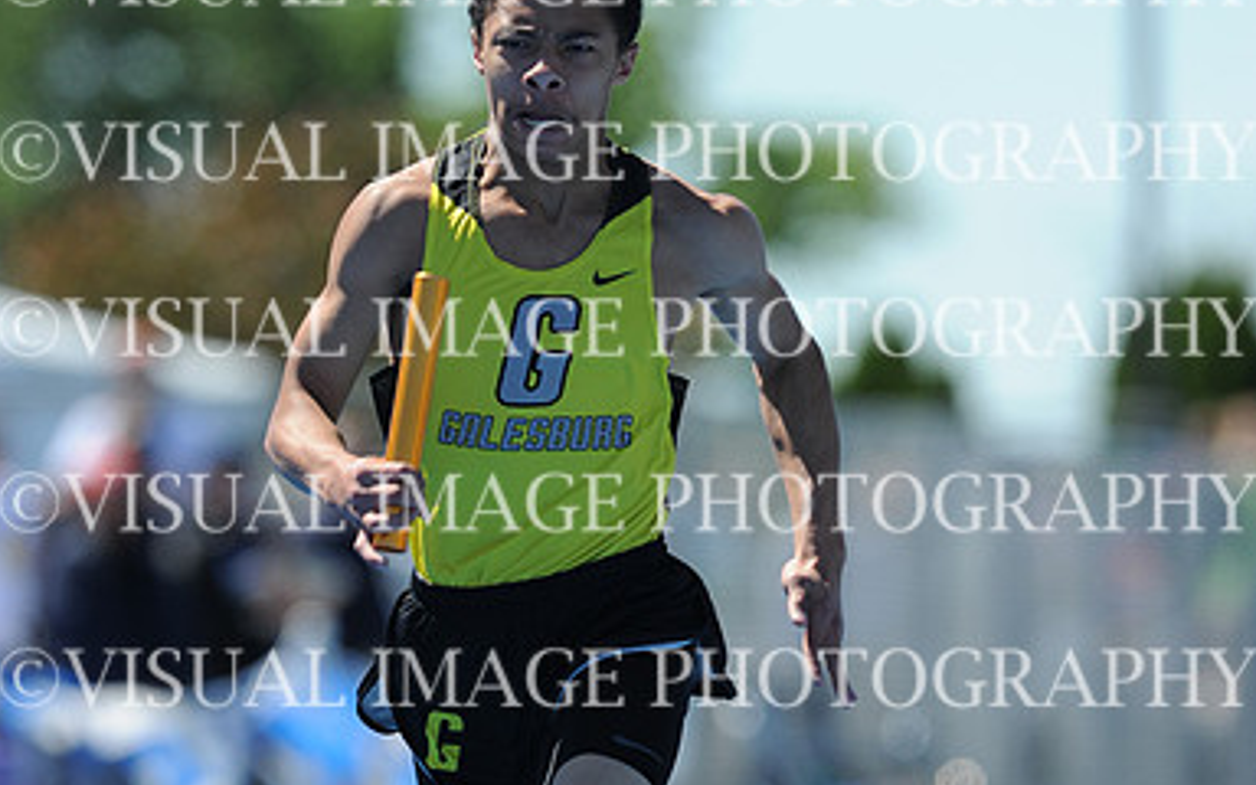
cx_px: 628
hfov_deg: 3.4
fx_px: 21086
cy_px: 589
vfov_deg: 2.1
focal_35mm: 616
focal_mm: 400
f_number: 5.6
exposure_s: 1/1600
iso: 320
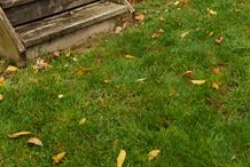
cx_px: 146
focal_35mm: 75
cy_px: -166
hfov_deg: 26.9
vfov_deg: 14.9
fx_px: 522
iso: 100
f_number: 4
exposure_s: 1/500
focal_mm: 16
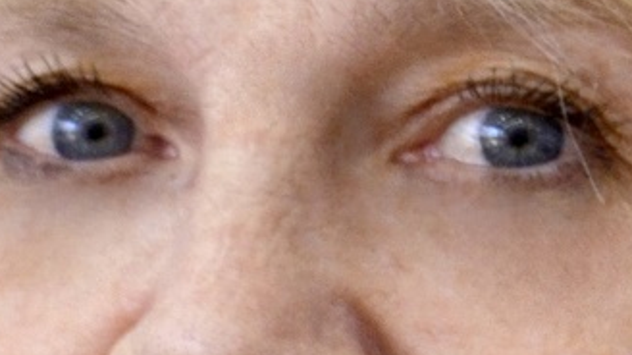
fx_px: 5694
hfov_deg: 6.3
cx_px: 466
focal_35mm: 340
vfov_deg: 3.5
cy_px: 652
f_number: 5.3
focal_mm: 46
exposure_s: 1/60
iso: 450
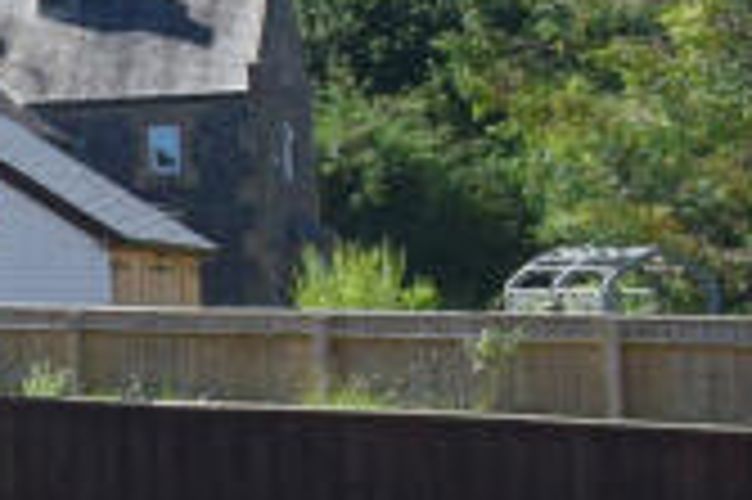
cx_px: -1139
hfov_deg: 13.9
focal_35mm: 92
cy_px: 110
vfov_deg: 14.8
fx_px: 1920
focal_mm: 10
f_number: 11
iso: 400
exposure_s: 1/320
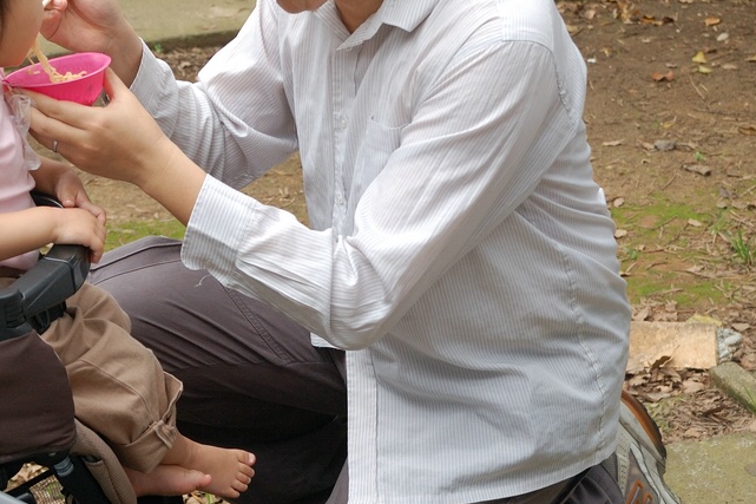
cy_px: 107
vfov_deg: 14.9
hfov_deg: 22.3
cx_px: 252
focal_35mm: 91
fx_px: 1910
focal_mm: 38
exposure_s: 1/160
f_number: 5
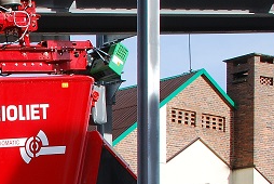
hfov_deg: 12.0
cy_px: 257
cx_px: -191
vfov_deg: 8.5
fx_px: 1219
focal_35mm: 160
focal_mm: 28
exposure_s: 1/200
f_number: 10
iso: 200
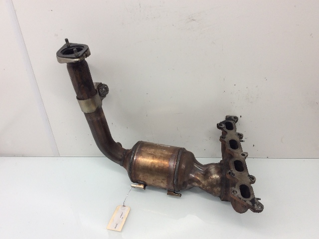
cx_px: 160
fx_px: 294
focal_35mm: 32
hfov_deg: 56.9
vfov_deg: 44.1
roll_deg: +2.1
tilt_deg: -37.1
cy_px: 120
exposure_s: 1/60
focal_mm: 3.3
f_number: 2.4
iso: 40
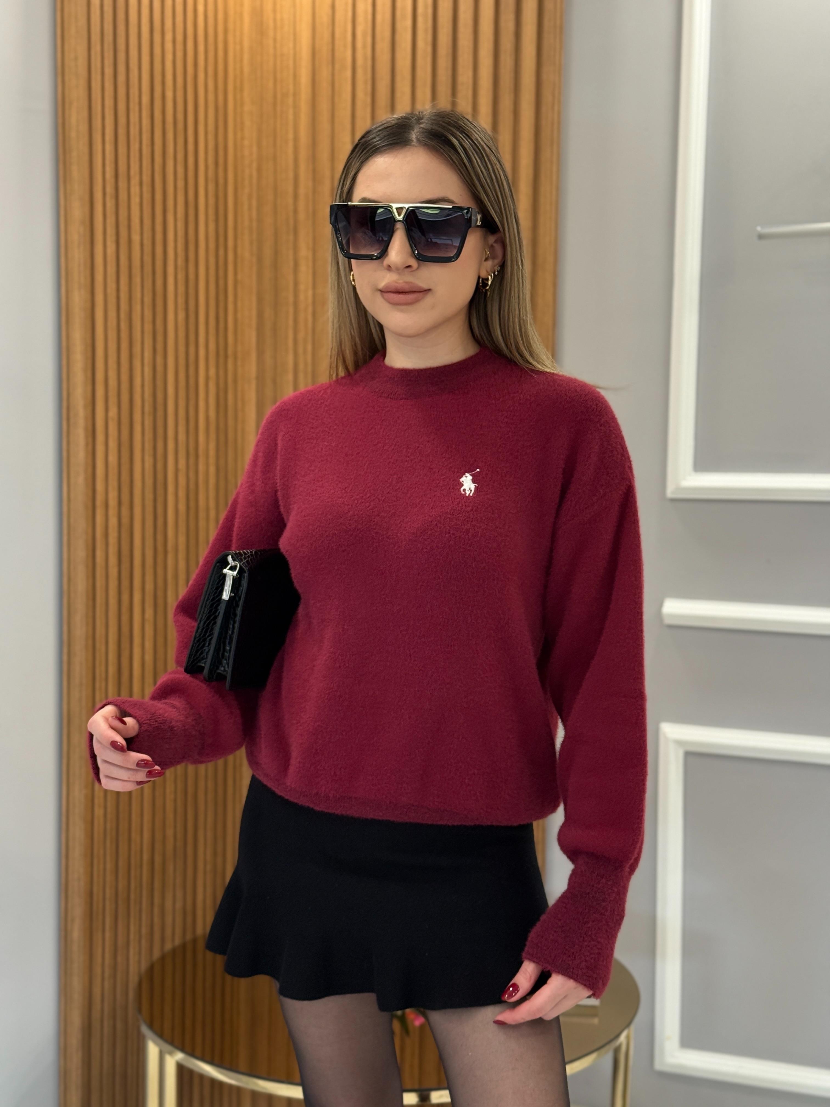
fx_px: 1535
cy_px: 554
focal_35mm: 48
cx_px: 415
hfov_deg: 30.3
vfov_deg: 39.7
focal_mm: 6.76
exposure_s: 1/85
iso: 160
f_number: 1.78
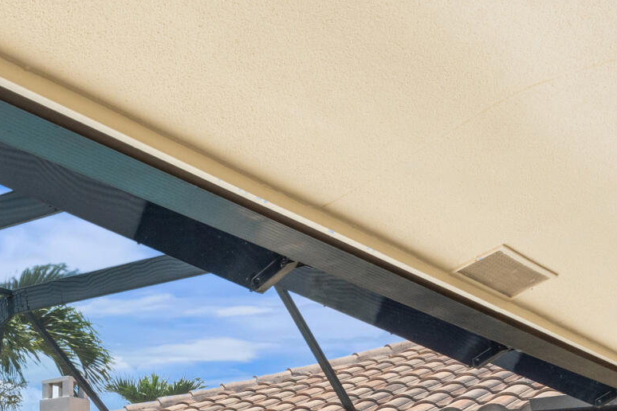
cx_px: -121
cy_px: 563
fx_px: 1063
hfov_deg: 28.3
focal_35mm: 62
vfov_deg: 19.8
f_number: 11
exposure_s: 1/160
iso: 500
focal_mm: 16
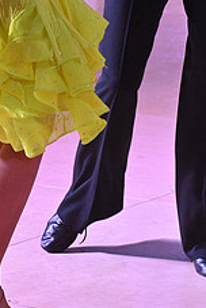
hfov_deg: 5.5
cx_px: 74
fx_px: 2139
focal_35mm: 250
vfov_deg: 8.1
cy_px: -61
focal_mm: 98
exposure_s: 1/400
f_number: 7.1
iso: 5000
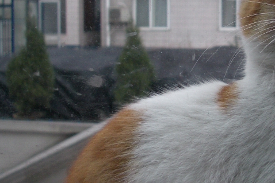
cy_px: 64
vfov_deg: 17.5
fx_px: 596
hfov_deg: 25.7
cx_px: 200
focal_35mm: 78
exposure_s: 1/80
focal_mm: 5.8
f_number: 2.6
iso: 50
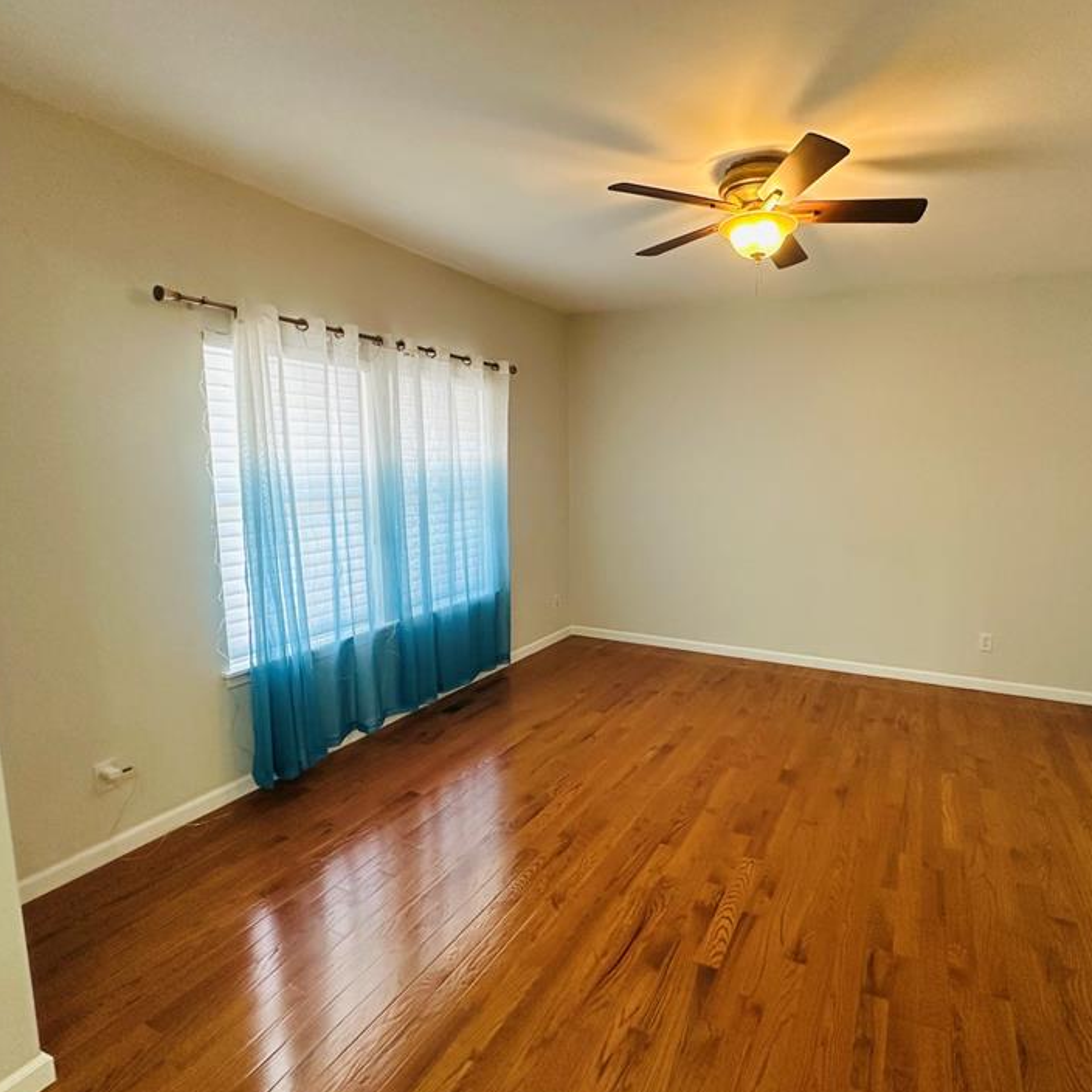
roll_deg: -1.0
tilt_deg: -8.5
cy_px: 544
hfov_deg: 79.8
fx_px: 642
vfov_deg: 80.7
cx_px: 656
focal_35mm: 18
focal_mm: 2.22
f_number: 2.2
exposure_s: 1/120
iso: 250
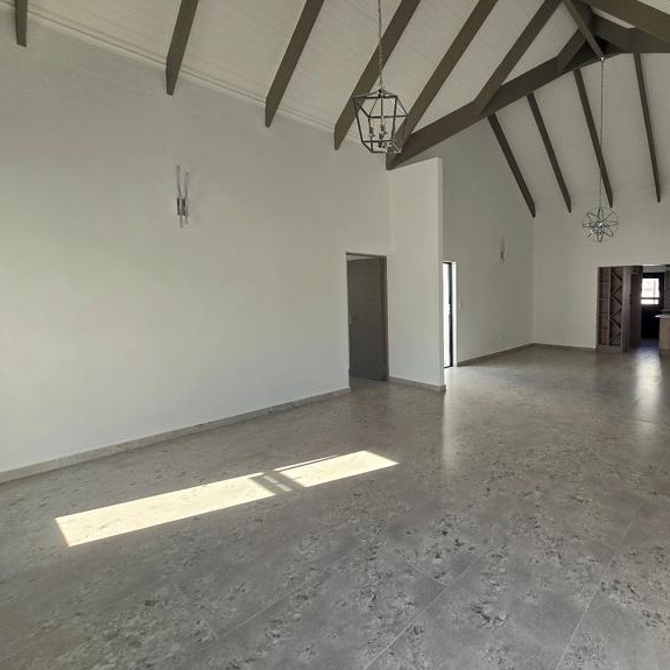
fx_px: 350
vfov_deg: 87.4
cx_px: 461
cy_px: 326
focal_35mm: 16
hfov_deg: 83.6
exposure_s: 1/385
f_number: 2.2
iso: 50
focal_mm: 2.2
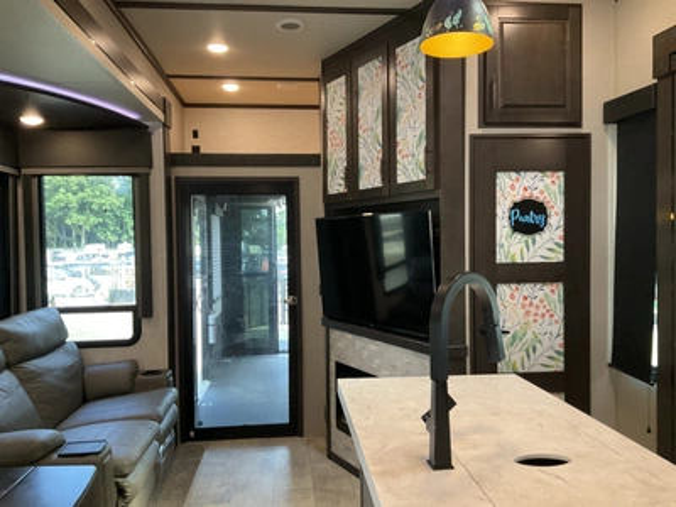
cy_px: 254
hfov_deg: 61.7
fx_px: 566
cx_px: 338
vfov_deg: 48.2
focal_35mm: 29
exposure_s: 1/60
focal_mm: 3
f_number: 1.8
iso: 125
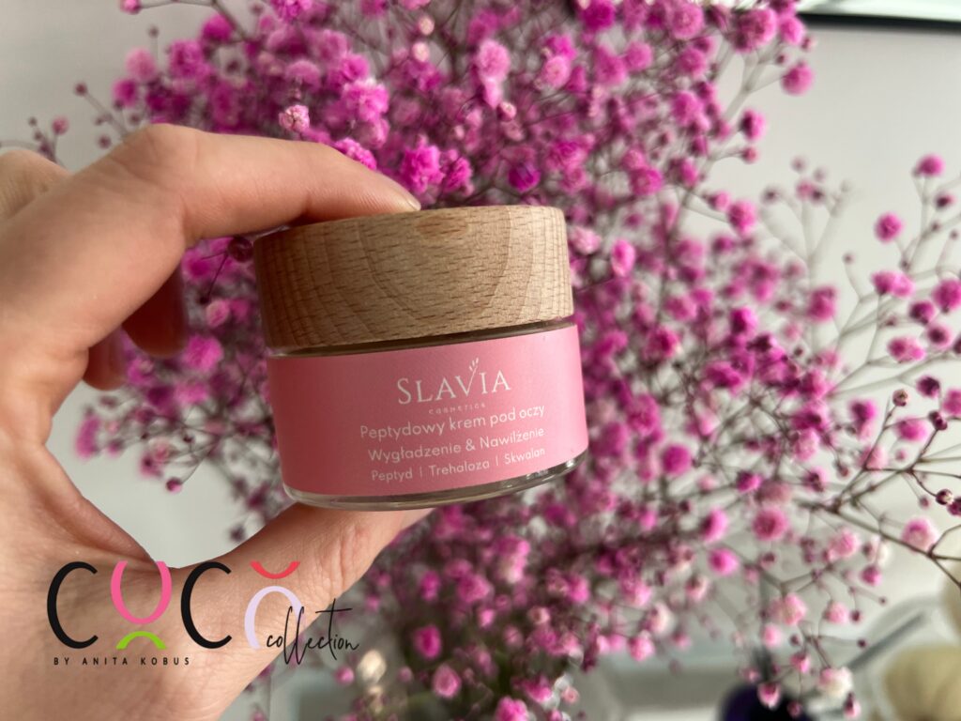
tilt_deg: -39.5
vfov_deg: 53.1
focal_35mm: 26
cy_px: 360
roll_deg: -2.4
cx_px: 480
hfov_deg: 67.3
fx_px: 722
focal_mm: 5.7
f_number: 1.5
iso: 125
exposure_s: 1/64
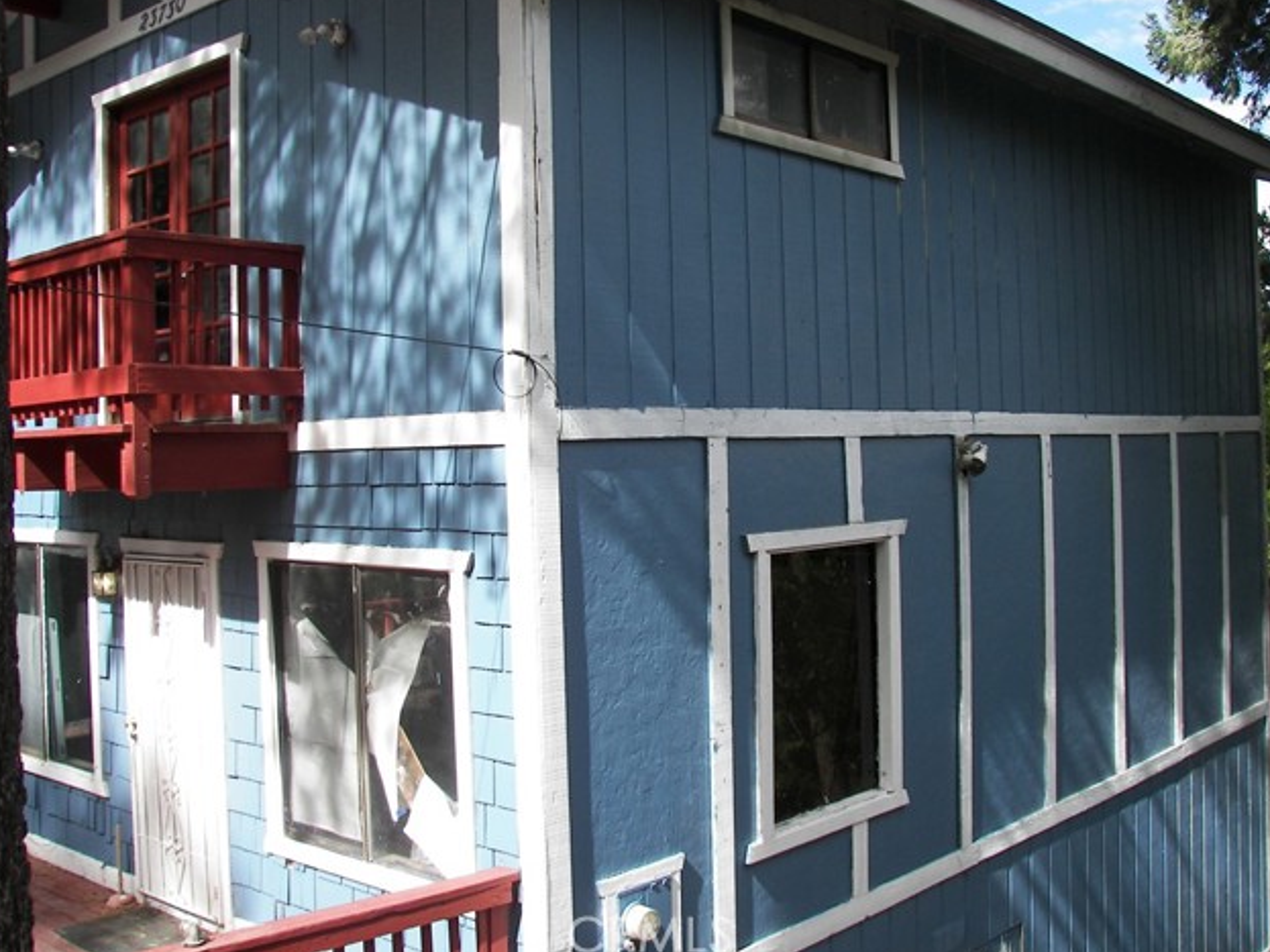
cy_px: 475
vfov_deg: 38.7
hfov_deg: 50.1
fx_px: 1357
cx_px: 622
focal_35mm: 37
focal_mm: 6
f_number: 2.8
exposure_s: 1/320
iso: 50
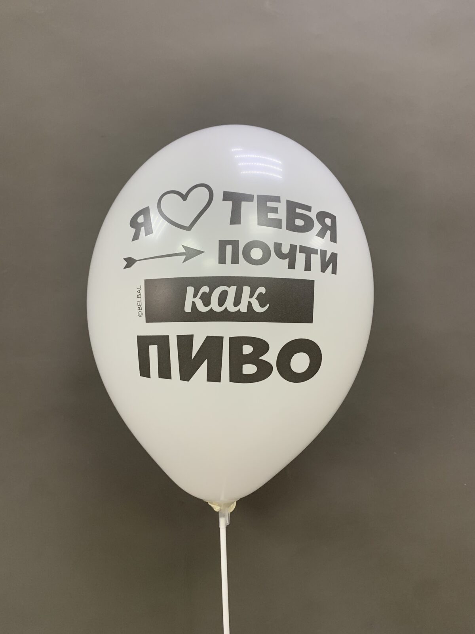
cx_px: 238
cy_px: 317
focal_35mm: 26
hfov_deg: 53.1
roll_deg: +1.5
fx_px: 476
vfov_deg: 67.3
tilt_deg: +0.9
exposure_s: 1/121
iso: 100
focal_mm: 4.25
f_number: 1.8
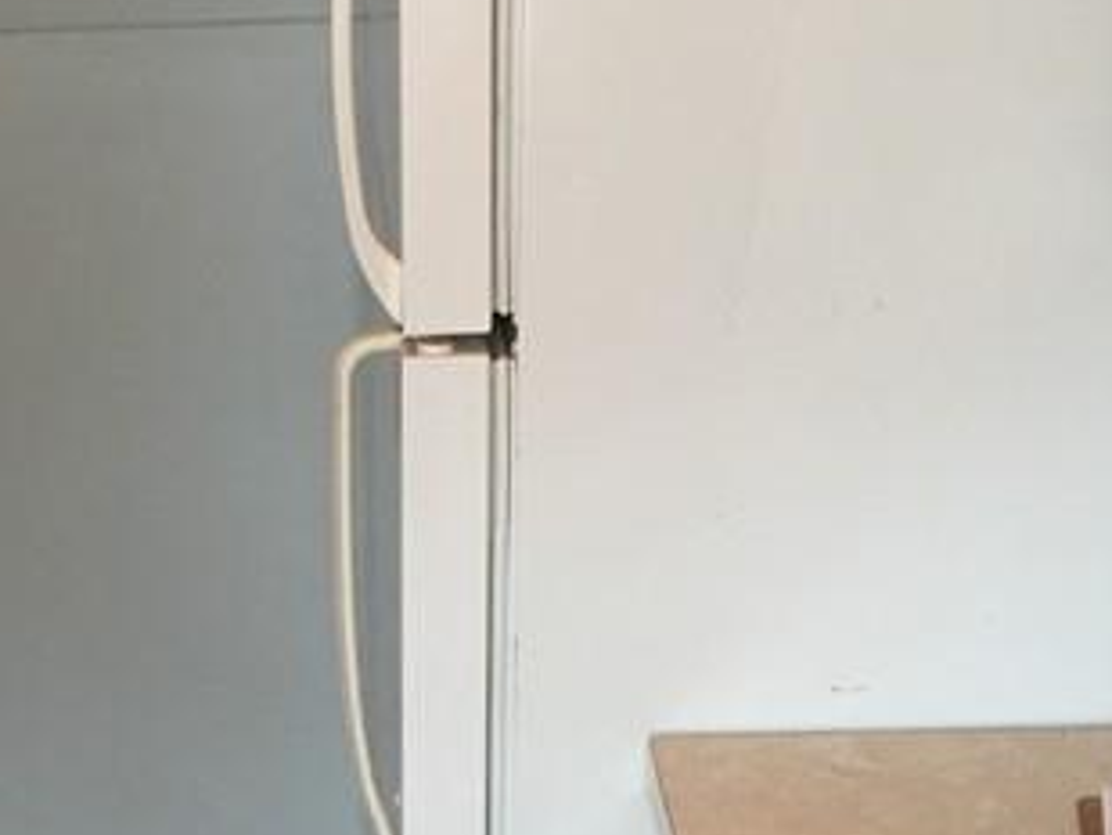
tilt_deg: -21.7
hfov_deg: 19.7
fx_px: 3085
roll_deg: +2.7
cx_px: -61
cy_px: 633
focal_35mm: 96
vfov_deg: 15.3
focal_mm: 4.15
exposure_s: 1/30
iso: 100
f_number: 2.2
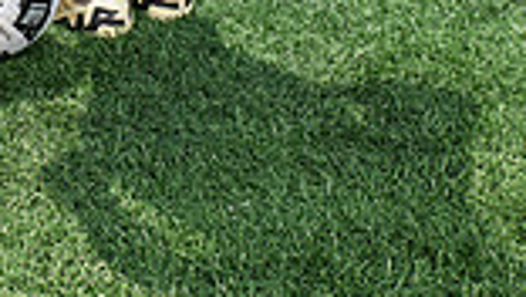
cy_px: -459
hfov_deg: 14.7
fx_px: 2024
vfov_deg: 7.7
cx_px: 94
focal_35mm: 145
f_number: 7.1
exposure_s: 1/320
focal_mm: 48
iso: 100
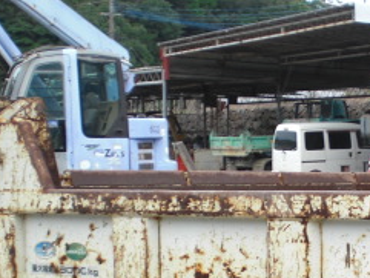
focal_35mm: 101
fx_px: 1080
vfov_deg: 14.4
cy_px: 283
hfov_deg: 18.8
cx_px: 393
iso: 64
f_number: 3.1
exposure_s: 1/200
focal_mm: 6.3
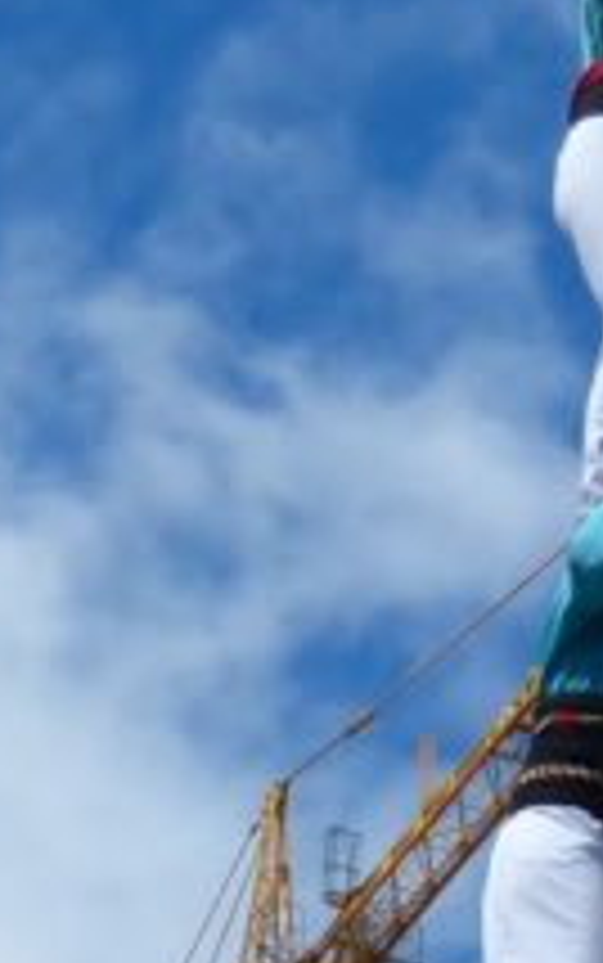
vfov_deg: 13.7
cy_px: 1238
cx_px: 734
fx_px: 3860
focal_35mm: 147
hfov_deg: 8.8
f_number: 4
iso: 100
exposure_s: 1/1000
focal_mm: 5.3
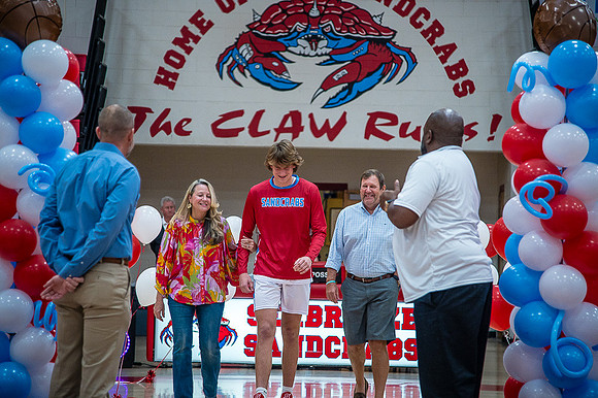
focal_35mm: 120
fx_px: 1992
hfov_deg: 17.1
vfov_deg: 11.4
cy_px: 199
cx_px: 299
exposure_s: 1/320
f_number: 4
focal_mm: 120
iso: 2000
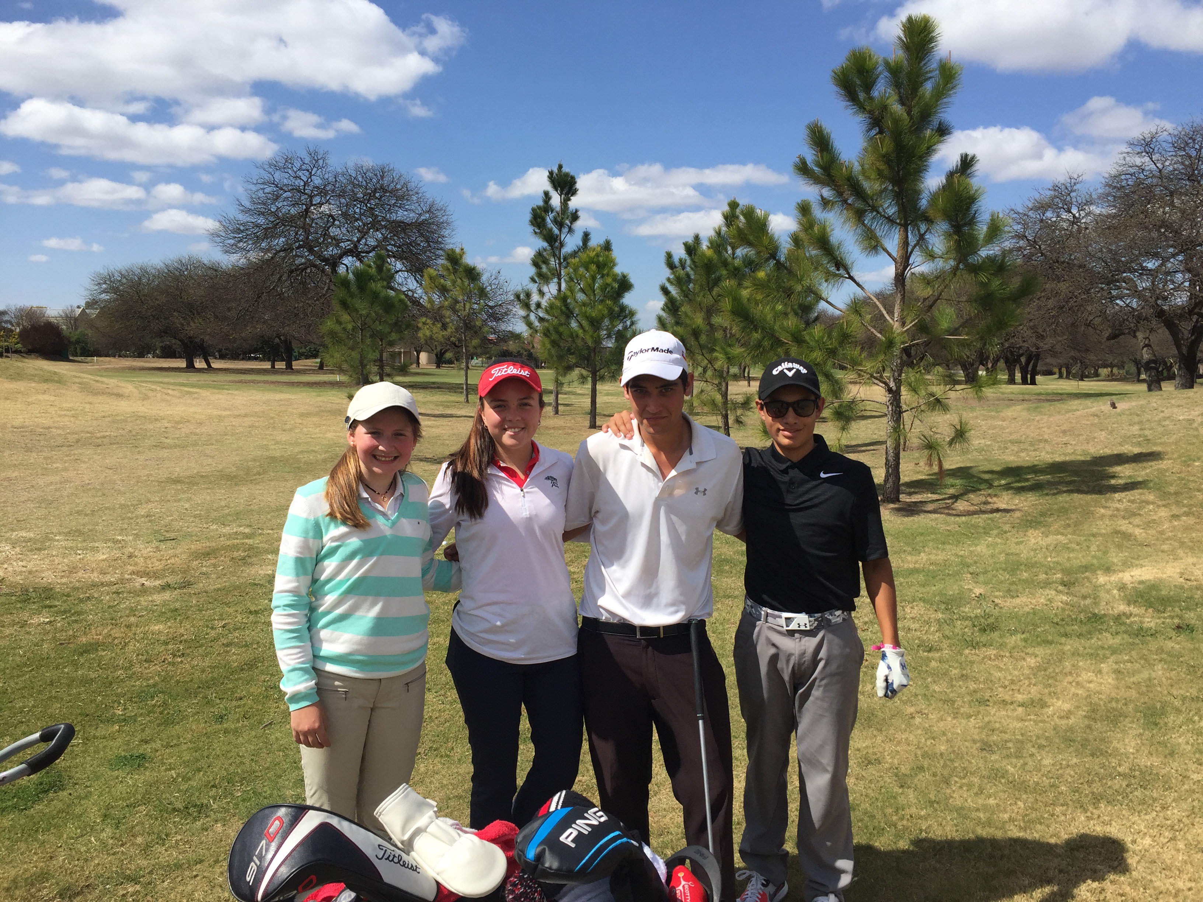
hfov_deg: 61.7
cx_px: 602
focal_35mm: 29
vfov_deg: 48.2
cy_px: 451
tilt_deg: -4.8
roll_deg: -2.5
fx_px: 1008
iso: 32
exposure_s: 1/2639
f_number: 2.2
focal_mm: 4.15
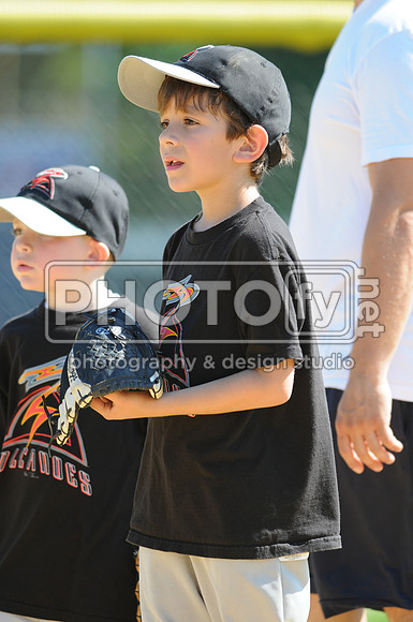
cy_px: 311
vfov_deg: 4.6
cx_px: 206
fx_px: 7766
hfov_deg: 3.0
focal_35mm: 450
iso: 200
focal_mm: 300
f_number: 4
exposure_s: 1/500
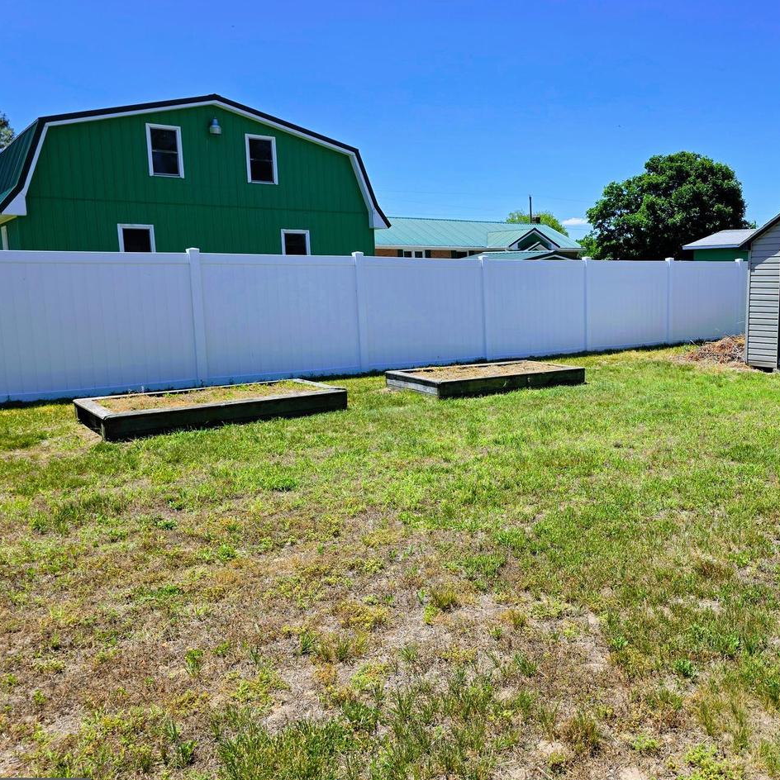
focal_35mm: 31
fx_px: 790
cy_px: 379
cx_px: 540
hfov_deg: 51.2
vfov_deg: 52.5
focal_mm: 6.3
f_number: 1.7
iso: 80
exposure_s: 1/5296
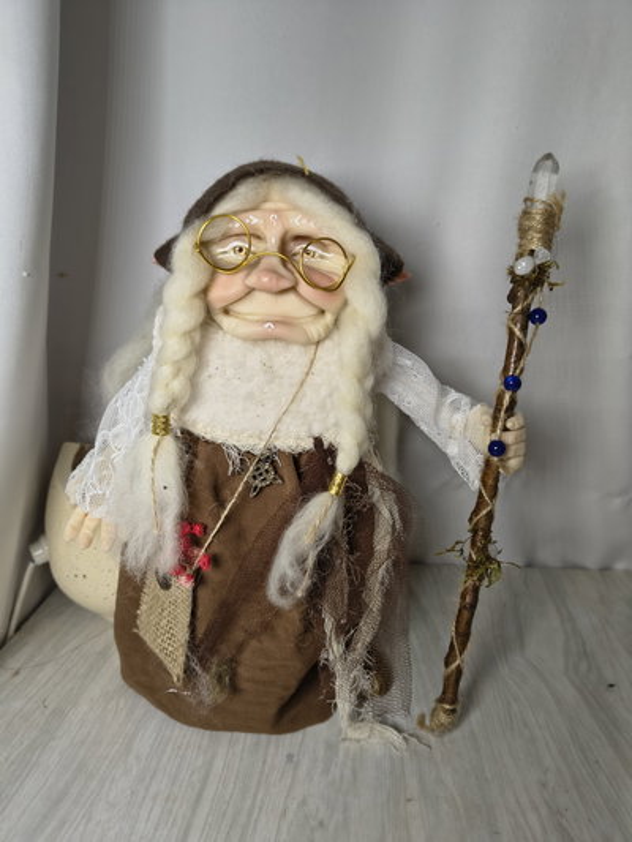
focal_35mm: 24
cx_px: 316
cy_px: 421
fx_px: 584
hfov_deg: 56.8
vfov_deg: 71.6
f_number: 1.8
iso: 256
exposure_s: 1/100
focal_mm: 5.56
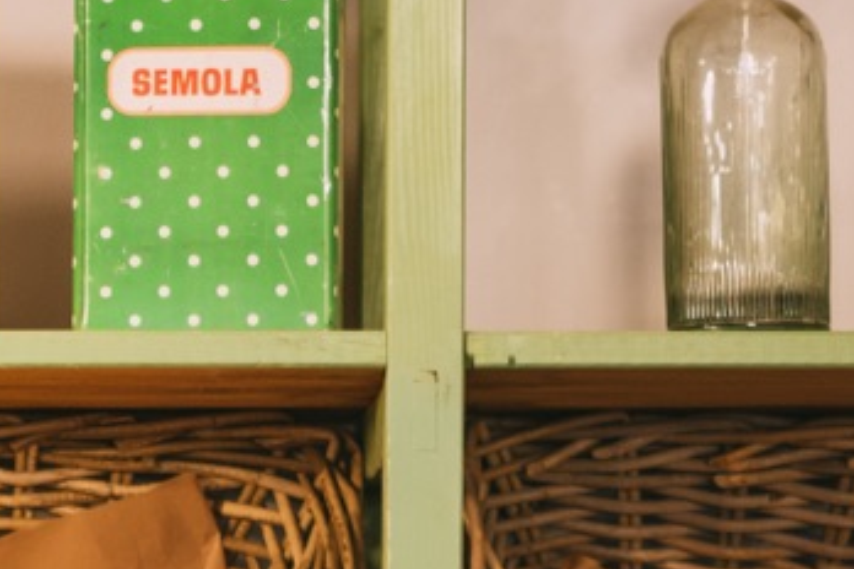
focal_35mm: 230
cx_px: -177
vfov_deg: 5.8
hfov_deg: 8.8
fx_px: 5456
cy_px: 1142
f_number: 1.8
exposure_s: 1/100
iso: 500
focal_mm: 50
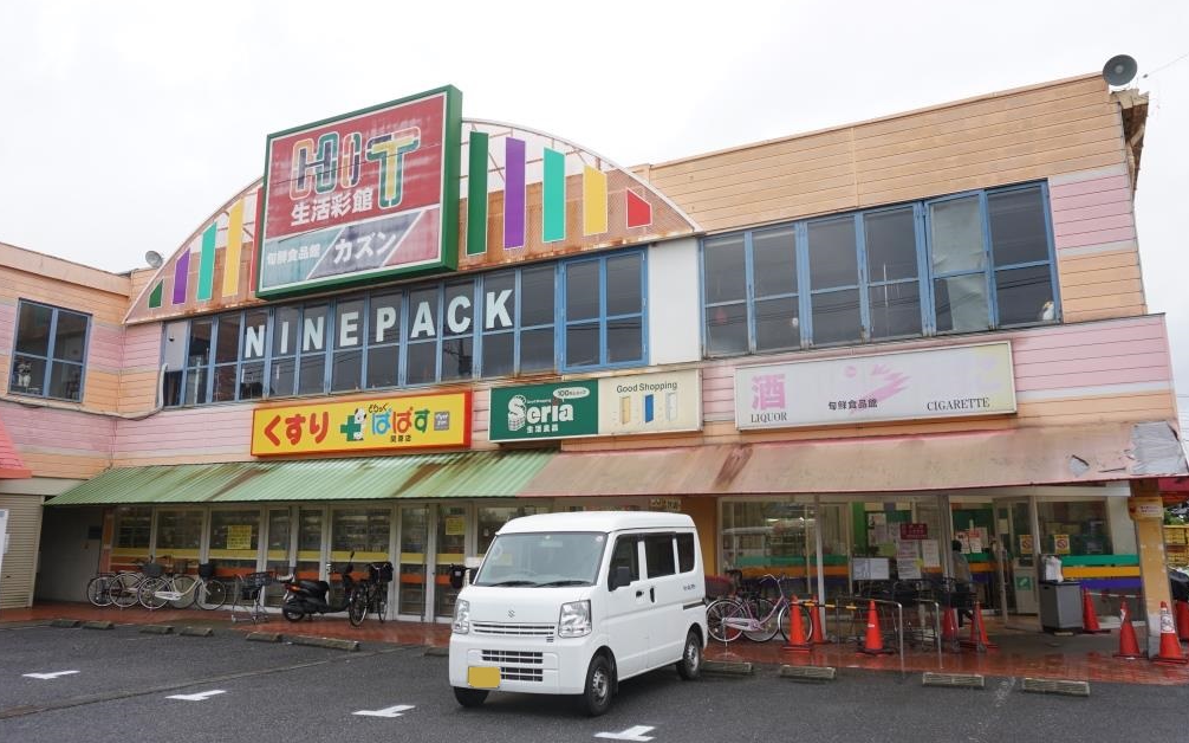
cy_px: 351
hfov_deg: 66.5
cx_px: 591
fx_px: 907
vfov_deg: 44.5
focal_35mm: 28
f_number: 5.6
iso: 100
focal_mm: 18
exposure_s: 1/80
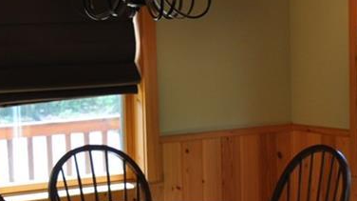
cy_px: 132
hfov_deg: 18.5
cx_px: 248
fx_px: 1092
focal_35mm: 115
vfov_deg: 10.5
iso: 400
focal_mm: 27
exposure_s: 1/100
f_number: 5
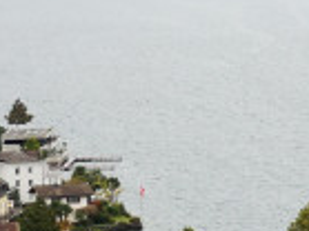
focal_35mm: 257
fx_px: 2290
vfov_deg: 5.8
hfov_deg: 7.6
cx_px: 438
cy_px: 52
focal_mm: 31
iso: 100
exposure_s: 1/60
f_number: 7.1
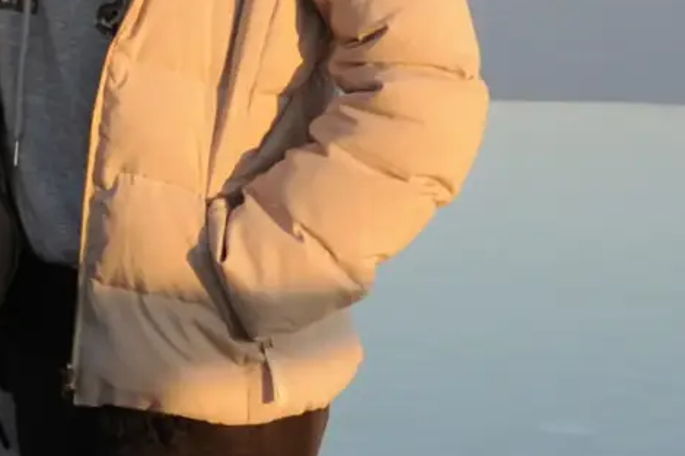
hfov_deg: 8.1
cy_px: -363
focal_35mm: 245
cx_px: -541
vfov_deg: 5.5
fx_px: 4660
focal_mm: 45
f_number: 10
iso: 1250
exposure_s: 1/400
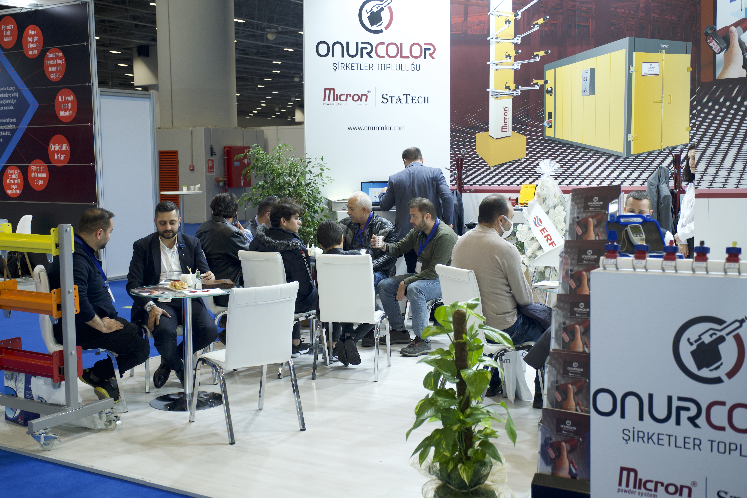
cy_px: 249
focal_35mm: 44
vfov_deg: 30.5
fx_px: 913
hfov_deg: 44.5
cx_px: 374
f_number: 2.8
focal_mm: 29.2
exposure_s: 1/250
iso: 1250
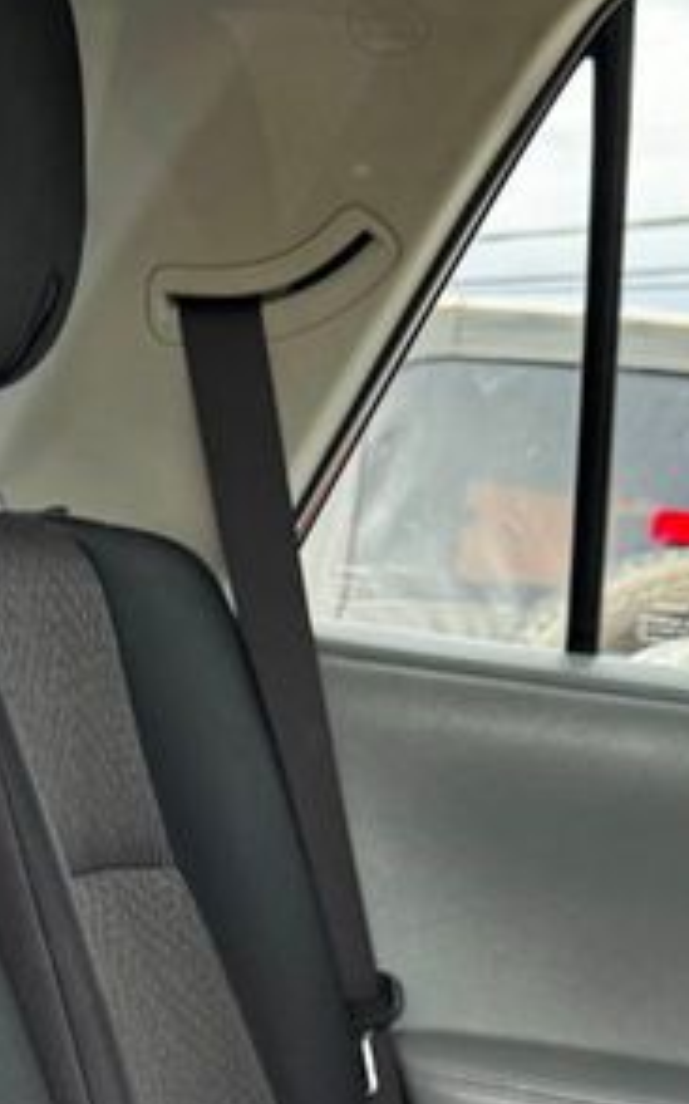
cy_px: 1130
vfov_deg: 22.3
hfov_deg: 14.5
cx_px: 75
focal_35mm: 89
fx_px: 2675
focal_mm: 6.76
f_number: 1.78
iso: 64
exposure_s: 1/121
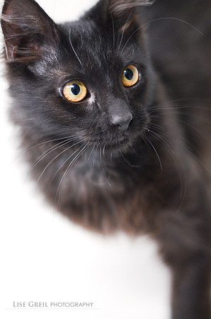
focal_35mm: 75
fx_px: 662
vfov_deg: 27.0
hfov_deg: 18.1
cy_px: 160
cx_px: 106
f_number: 1.4
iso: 800
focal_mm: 50
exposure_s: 1/250
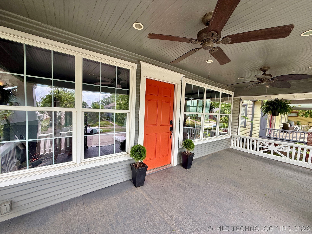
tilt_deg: -2.6
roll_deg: -2.2
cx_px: 156
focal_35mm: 14
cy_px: 117
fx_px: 126
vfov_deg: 85.7
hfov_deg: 102.1
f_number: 2.2
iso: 50
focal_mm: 2.22
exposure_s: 1/185
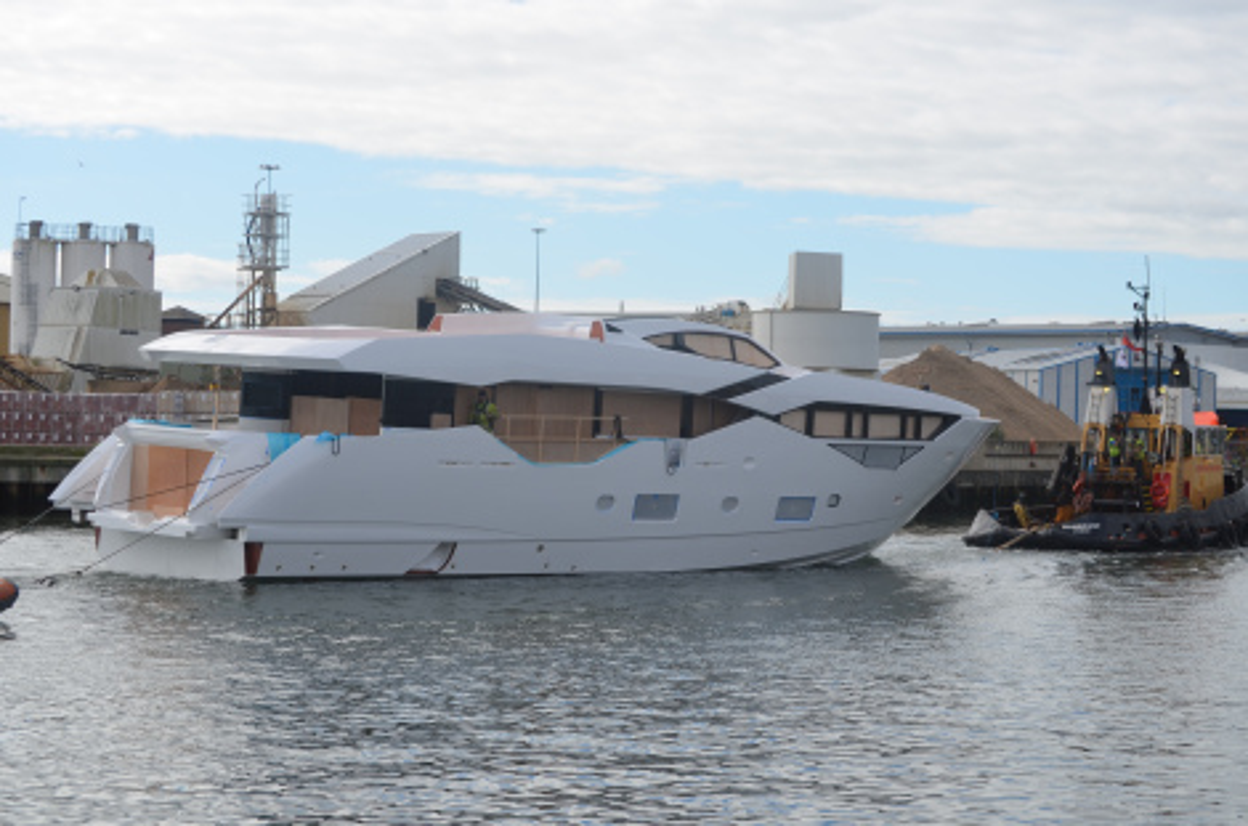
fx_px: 2853
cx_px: 624
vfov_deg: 16.5
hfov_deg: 24.7
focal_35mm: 82
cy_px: 413
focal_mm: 55
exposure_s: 1/320
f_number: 9
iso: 100
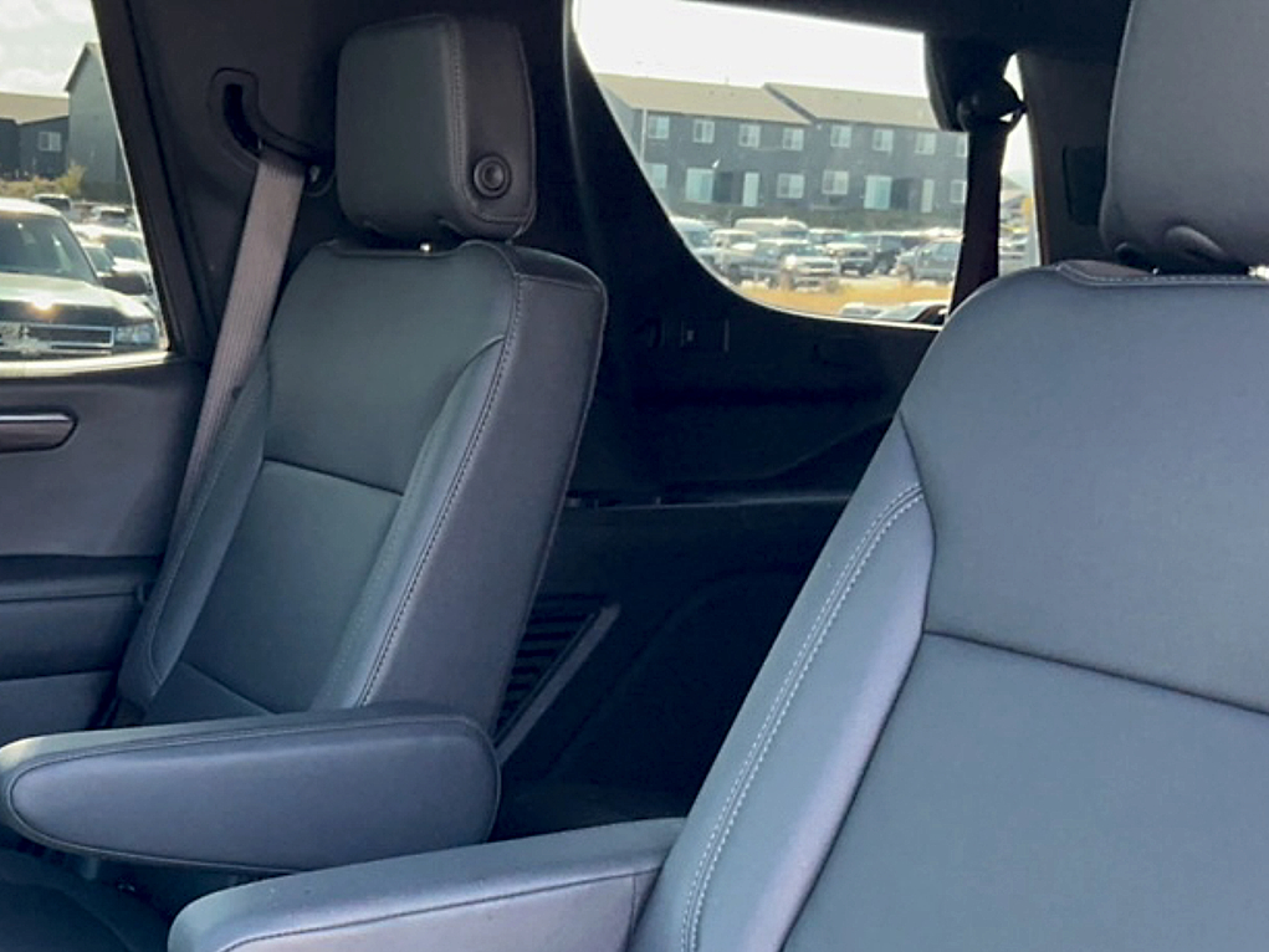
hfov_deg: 39.8
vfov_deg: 30.2
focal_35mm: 47
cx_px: 399
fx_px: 1723
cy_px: 744
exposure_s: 1/60
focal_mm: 3
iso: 100
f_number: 1.8
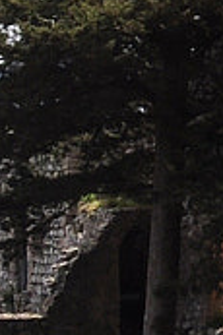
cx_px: -529
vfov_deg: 7.0
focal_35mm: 292
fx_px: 2715
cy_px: 502
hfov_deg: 4.5
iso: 250
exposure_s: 1/320
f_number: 10
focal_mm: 21
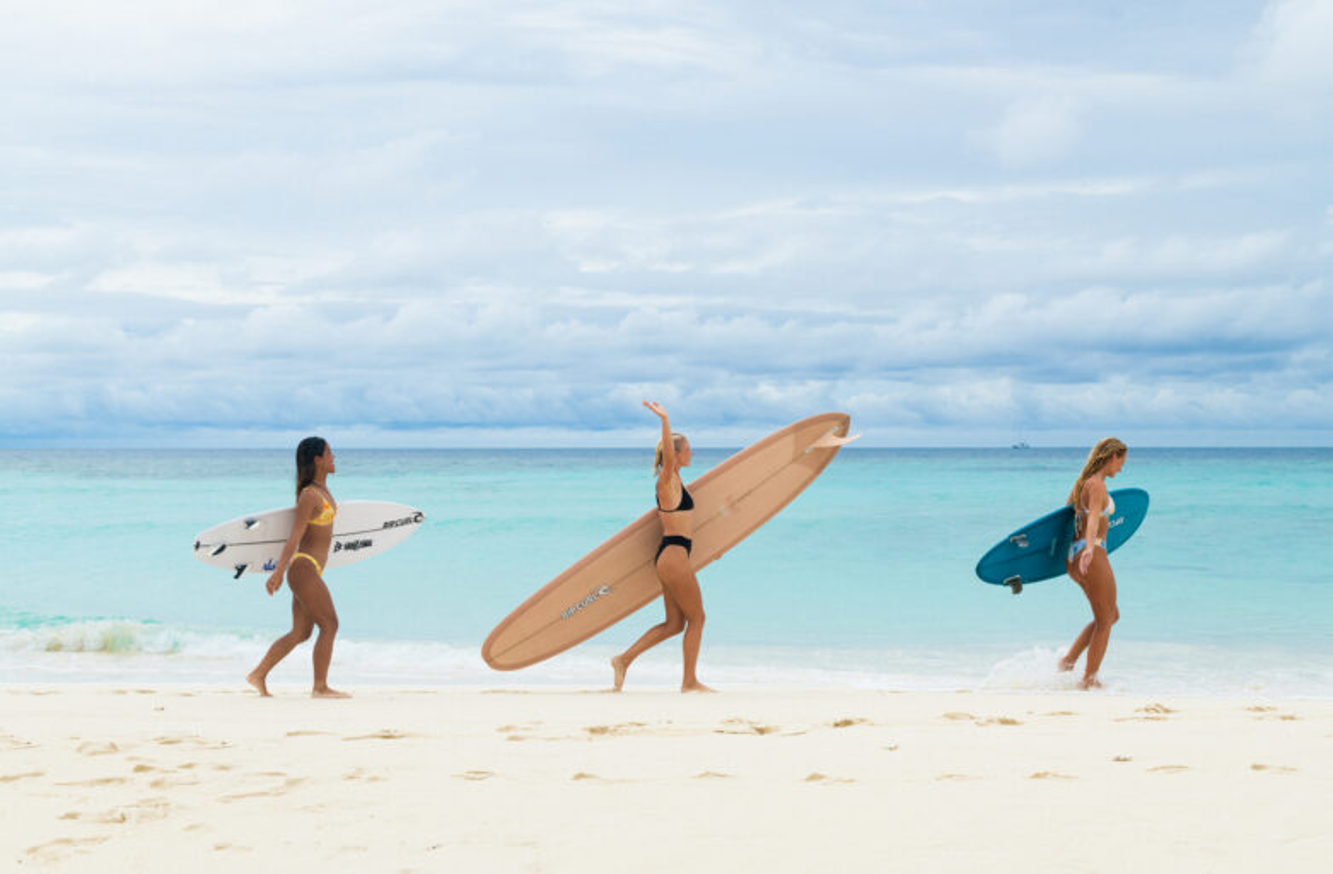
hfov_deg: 39.0
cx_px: 666
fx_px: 1884
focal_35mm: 51
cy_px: 437
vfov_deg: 26.1
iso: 200
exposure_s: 1/1250
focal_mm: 50
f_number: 6.3
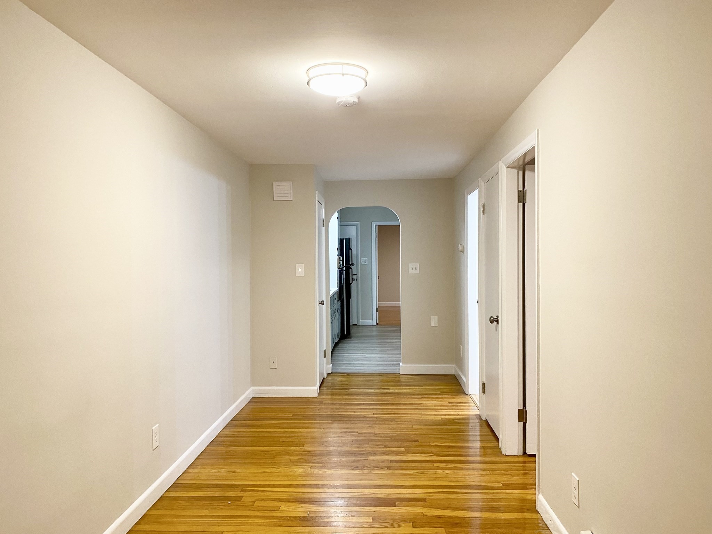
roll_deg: +0.3
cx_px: 356
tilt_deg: -1.3
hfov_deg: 67.3
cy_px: 267
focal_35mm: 26
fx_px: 535
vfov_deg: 53.1
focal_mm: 4.25
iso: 160
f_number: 1.8
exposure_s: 1/60
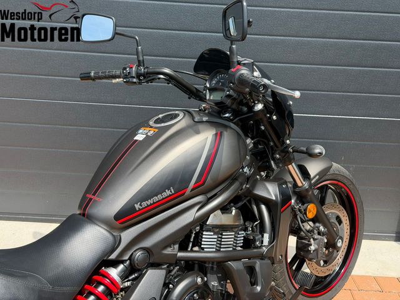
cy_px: 150
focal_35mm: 48
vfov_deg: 30.3
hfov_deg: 39.7
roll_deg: -1.7
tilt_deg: -22.6
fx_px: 555
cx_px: 200
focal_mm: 6.76
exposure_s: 1/1715
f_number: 1.78
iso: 100
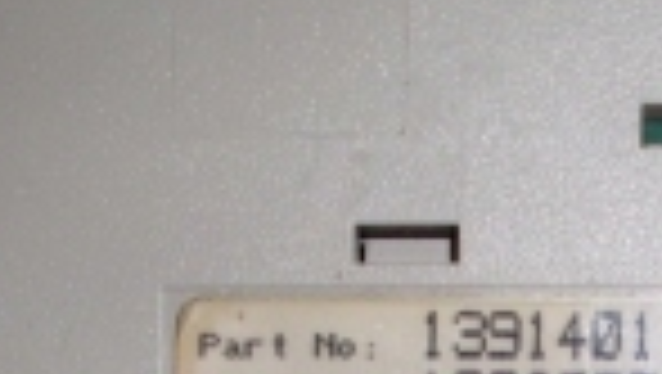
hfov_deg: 17.2
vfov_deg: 9.6
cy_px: 550
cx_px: 581
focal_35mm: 123
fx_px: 2161
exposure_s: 1/30
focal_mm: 7.9
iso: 200
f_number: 3.4
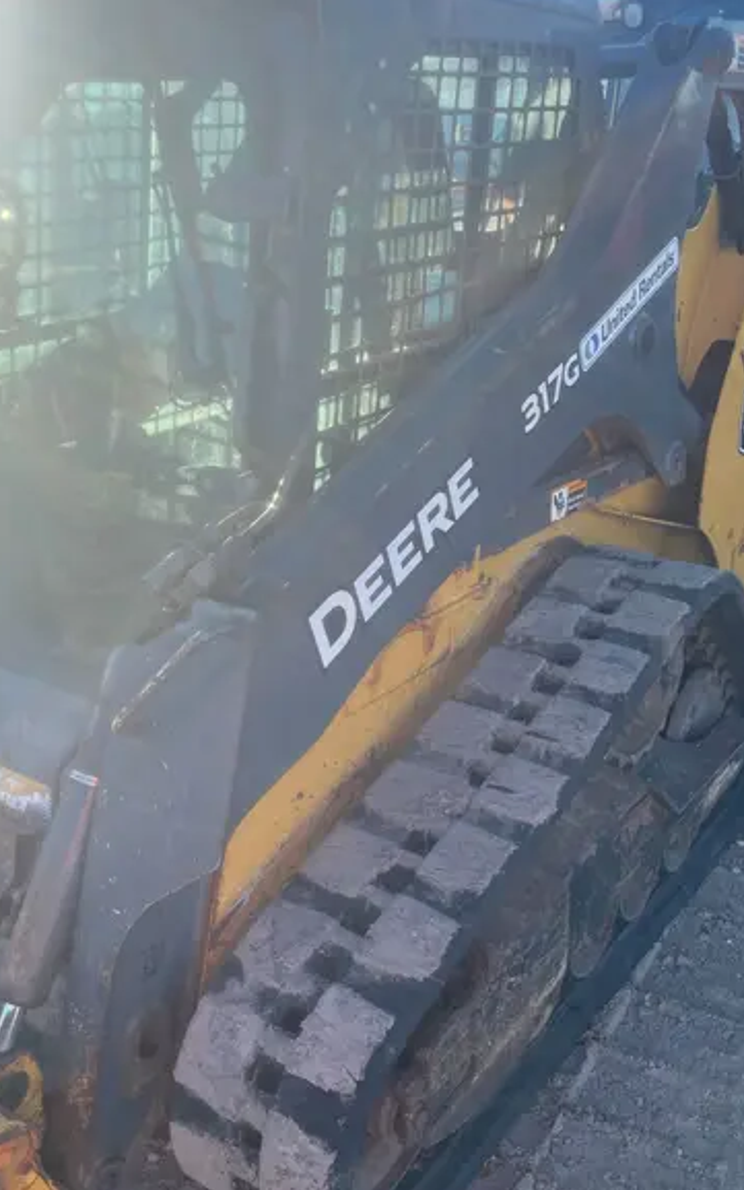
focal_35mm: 35
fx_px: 1135
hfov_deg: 36.3
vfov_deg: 55.3
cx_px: 363
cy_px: 583
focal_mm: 4.2
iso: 50
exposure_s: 1/1319
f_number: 1.6
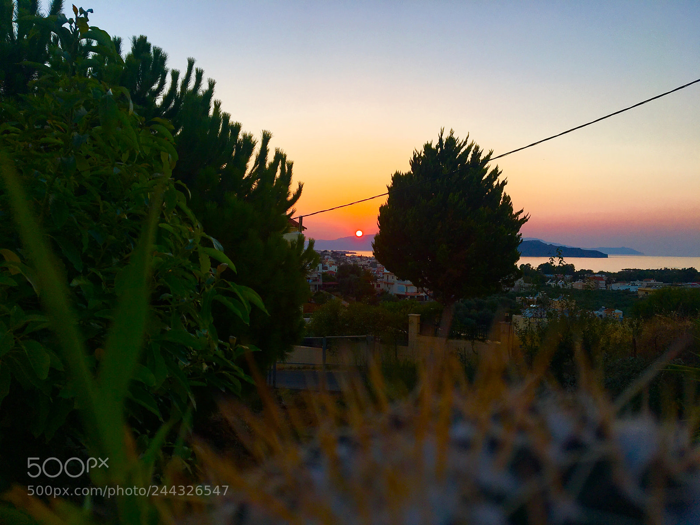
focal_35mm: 29
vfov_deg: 48.2
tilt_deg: -0.4
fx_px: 586
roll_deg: -1.0
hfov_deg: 61.7
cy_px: 262
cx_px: 350
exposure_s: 1/545
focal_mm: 4.15
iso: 25
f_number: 2.2
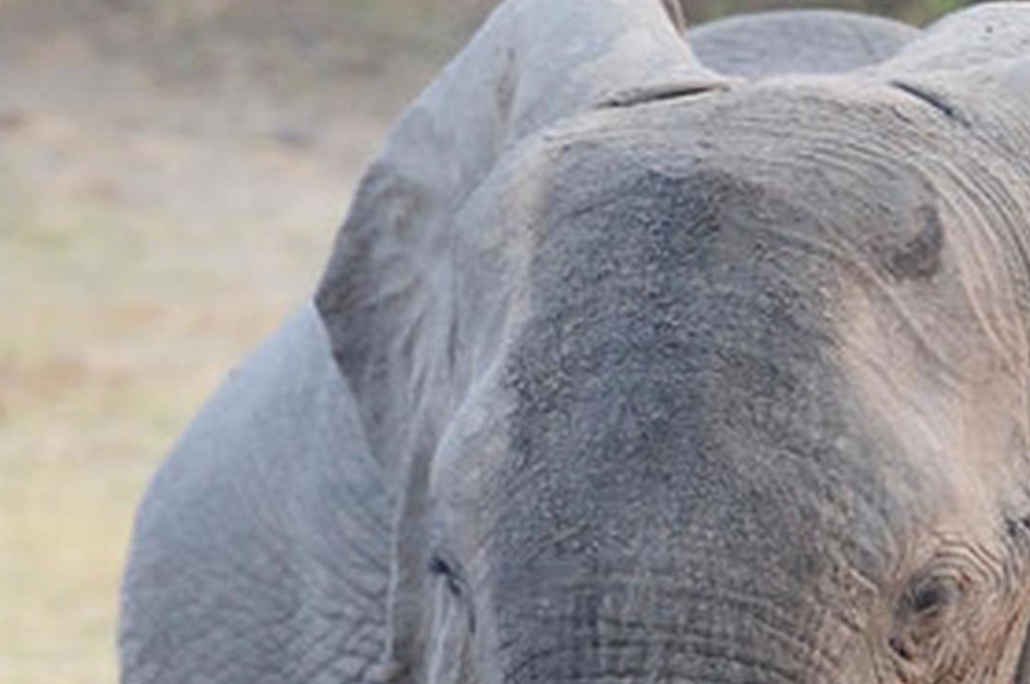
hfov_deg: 1.9
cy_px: 801
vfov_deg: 1.3
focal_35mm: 1076
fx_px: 30743
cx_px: 1779
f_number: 2.8
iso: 800
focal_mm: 200
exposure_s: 1/250
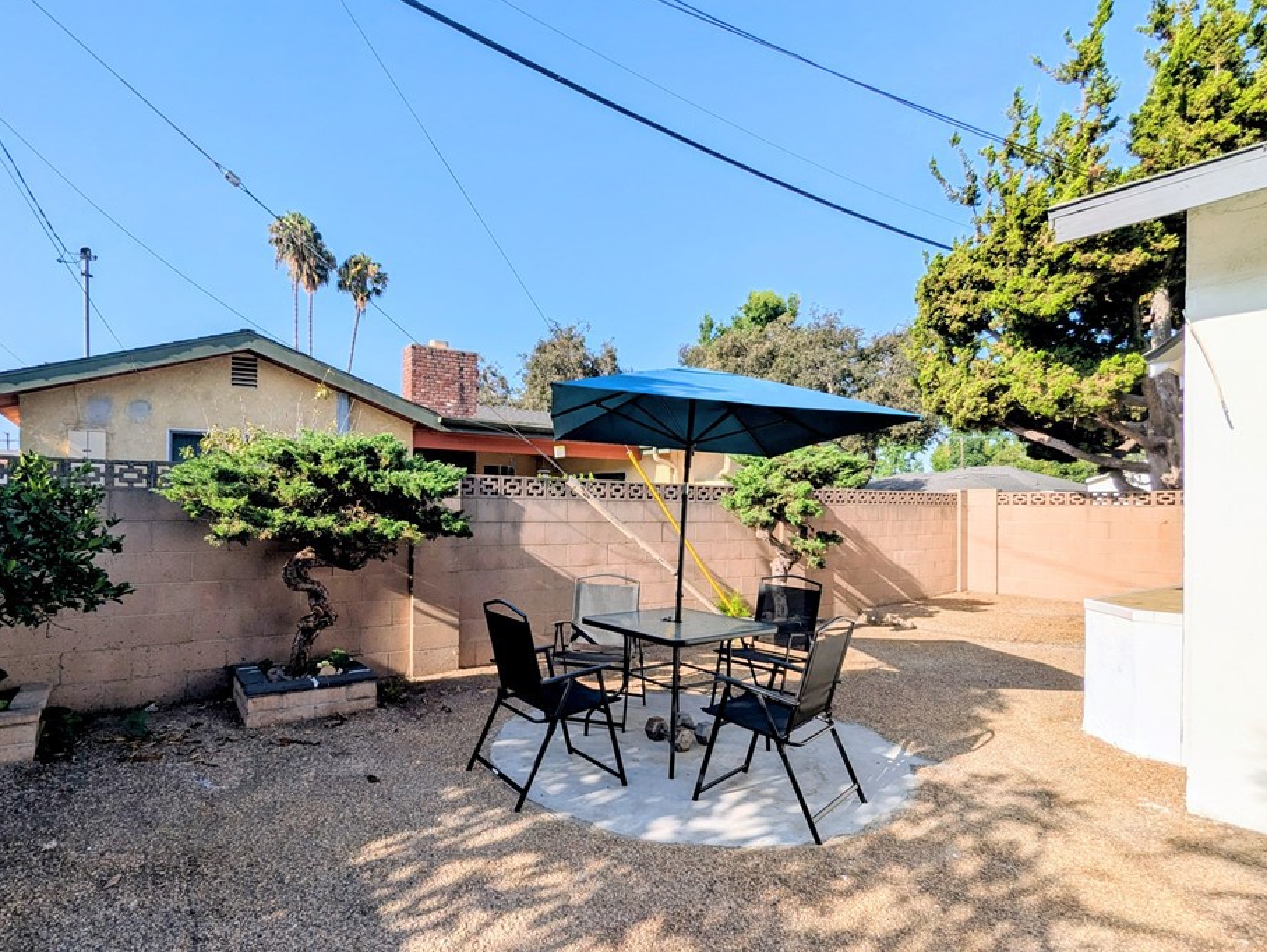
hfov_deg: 87.4
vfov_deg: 71.6
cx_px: 571
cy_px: 505
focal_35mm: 18
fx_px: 660
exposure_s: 1/2326
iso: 51
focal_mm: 2.35
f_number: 2.2
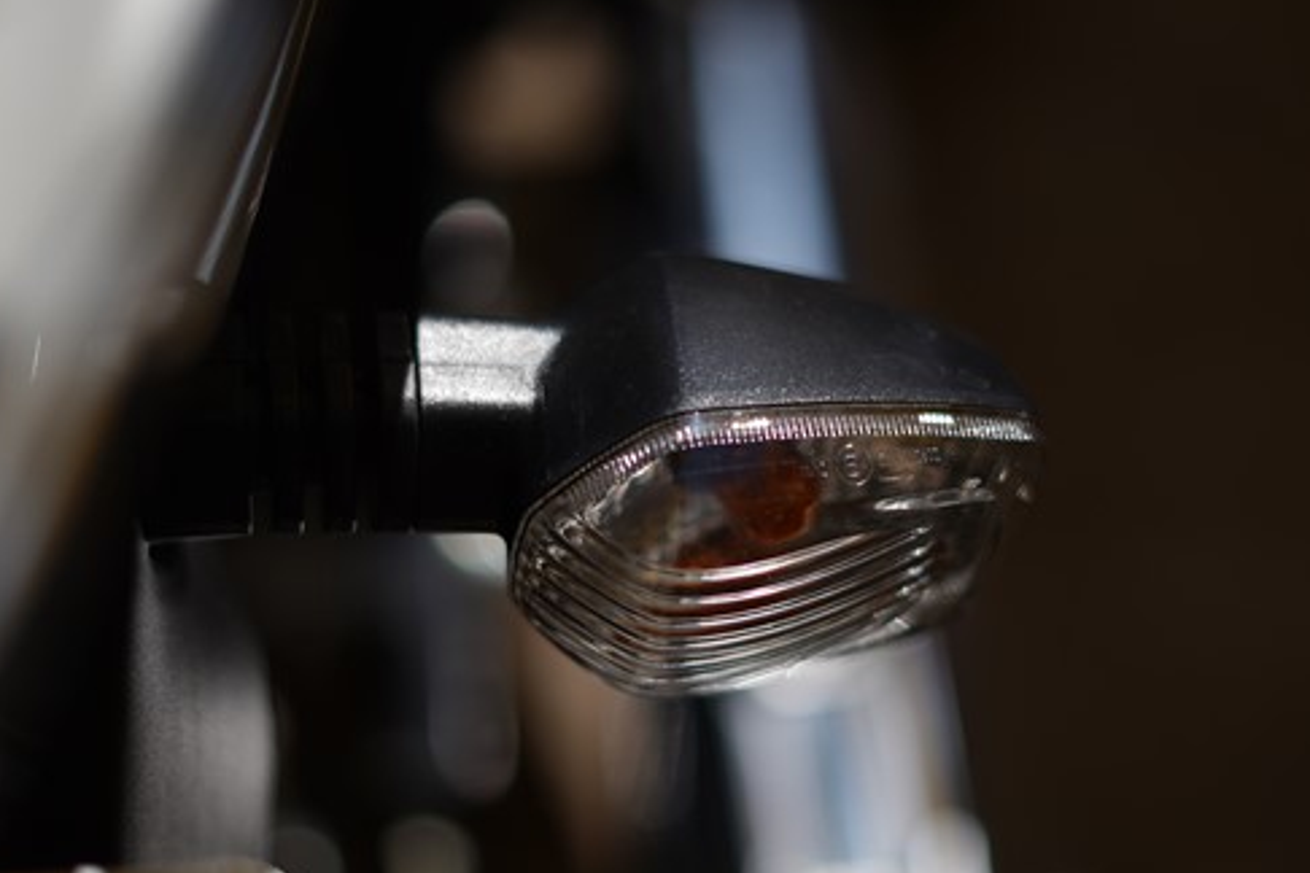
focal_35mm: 70
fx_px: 2547
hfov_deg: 28.8
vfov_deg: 19.4
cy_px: 503
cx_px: 755
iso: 64
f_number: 1.8
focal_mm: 50
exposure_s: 1/3200
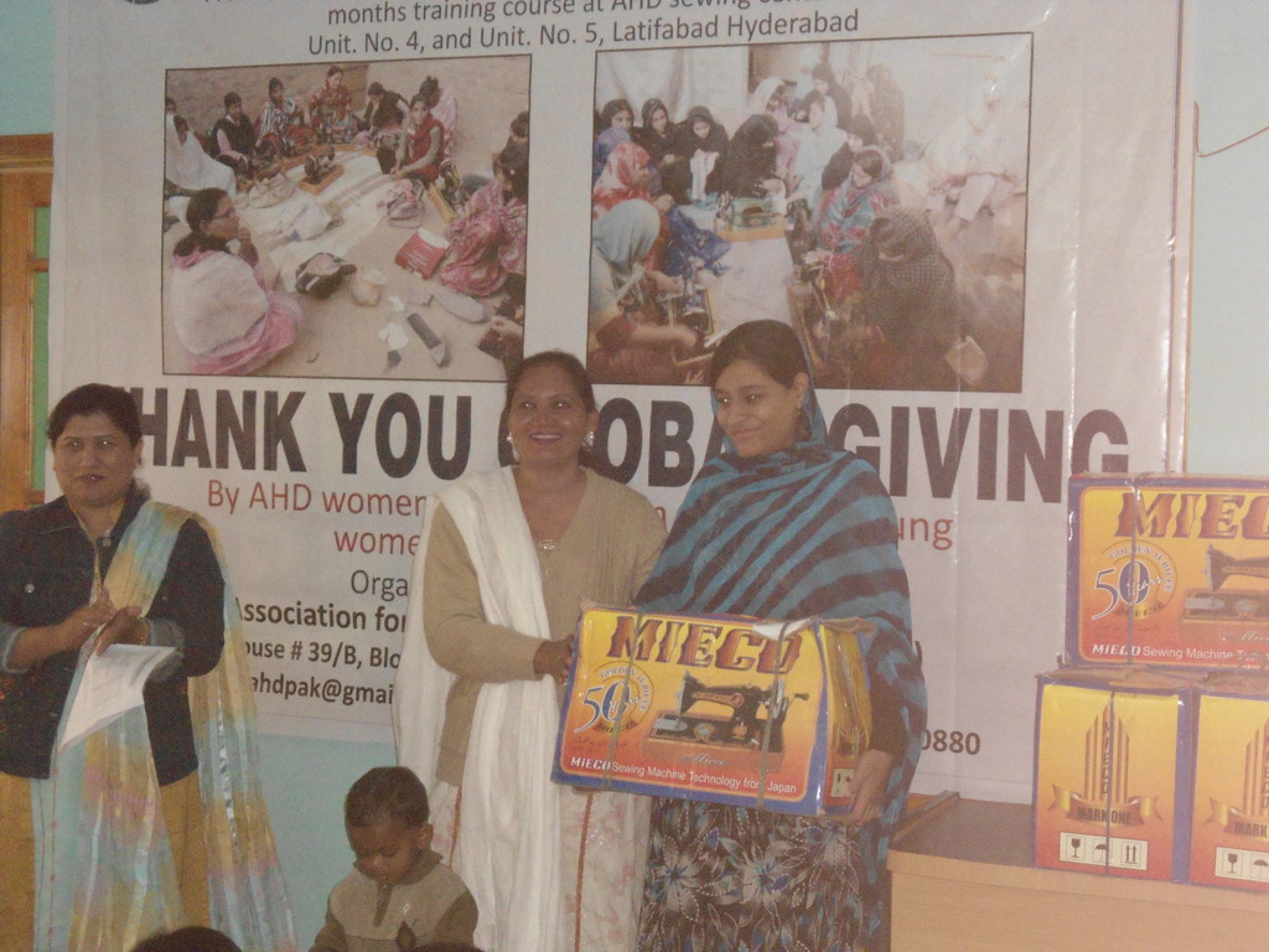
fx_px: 2310
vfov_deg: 23.3
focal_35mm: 63
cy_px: 476
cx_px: 634
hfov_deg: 30.7
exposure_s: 1/60
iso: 800
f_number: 4.2
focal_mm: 11.2
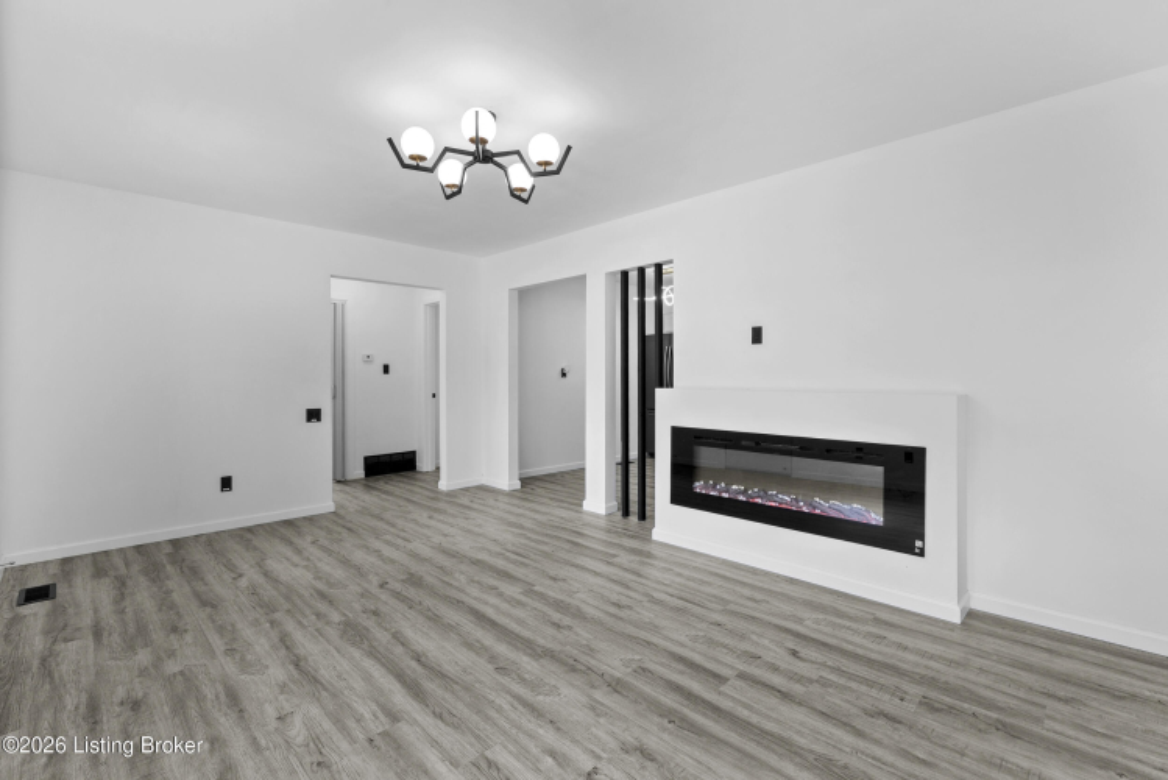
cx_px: 584
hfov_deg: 96.7
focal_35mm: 16
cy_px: 390
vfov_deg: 73.8
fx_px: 519
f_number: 11
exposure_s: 1/4
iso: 400
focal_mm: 16
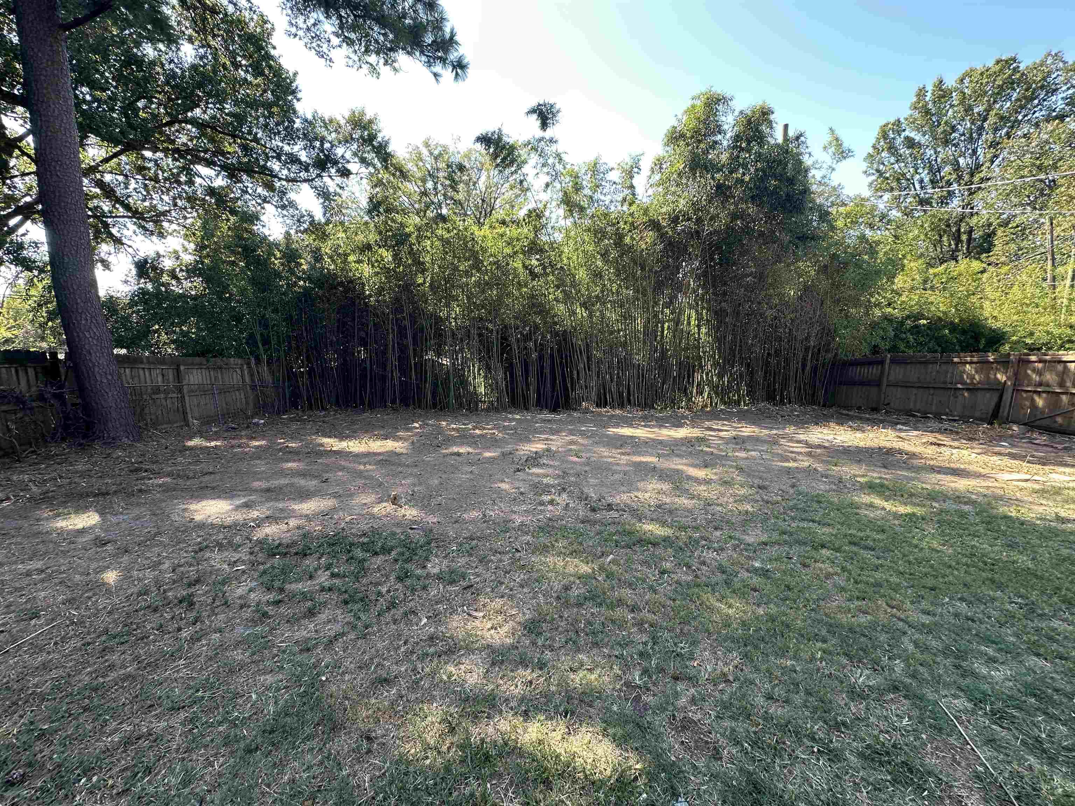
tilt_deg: -8.9
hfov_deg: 102.1
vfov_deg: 85.7
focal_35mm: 14
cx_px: 538
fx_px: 435
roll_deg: +0.8
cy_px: 403
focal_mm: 2.22
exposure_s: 1/99
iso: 40
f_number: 2.2
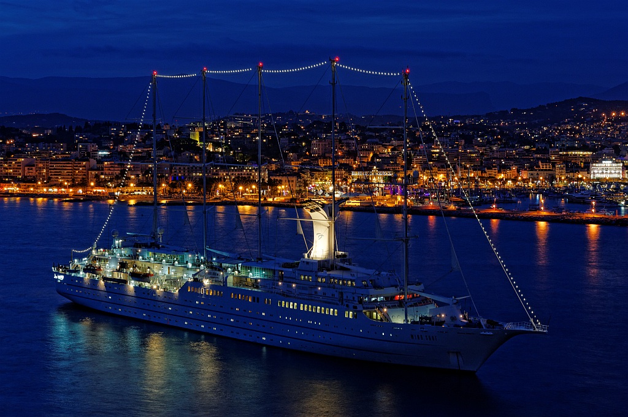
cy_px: 208
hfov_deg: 28.9
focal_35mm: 70
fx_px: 1220
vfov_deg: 19.4
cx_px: 314
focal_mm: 70
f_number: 13
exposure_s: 4
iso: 400
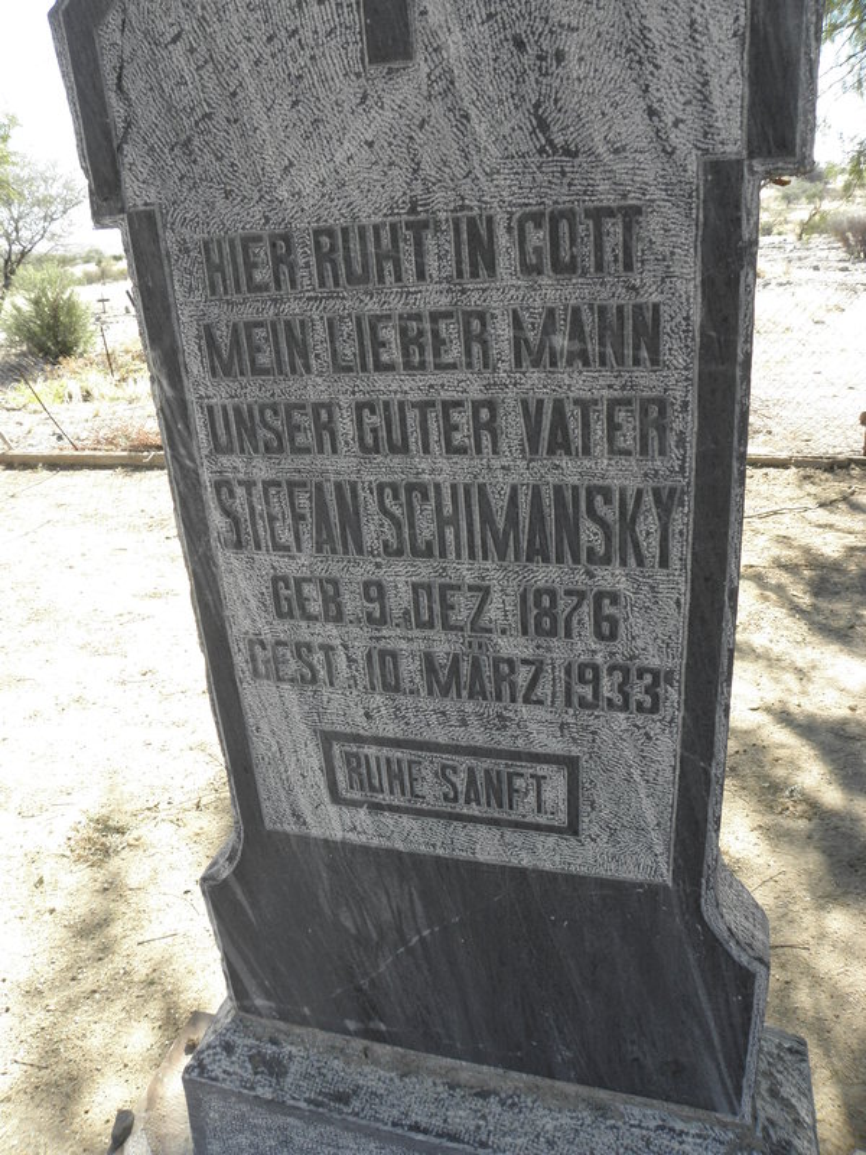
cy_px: 578
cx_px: 433
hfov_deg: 53.1
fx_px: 867
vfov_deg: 67.3
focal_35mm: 26
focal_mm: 4.6
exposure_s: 1/60
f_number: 5.6
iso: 64
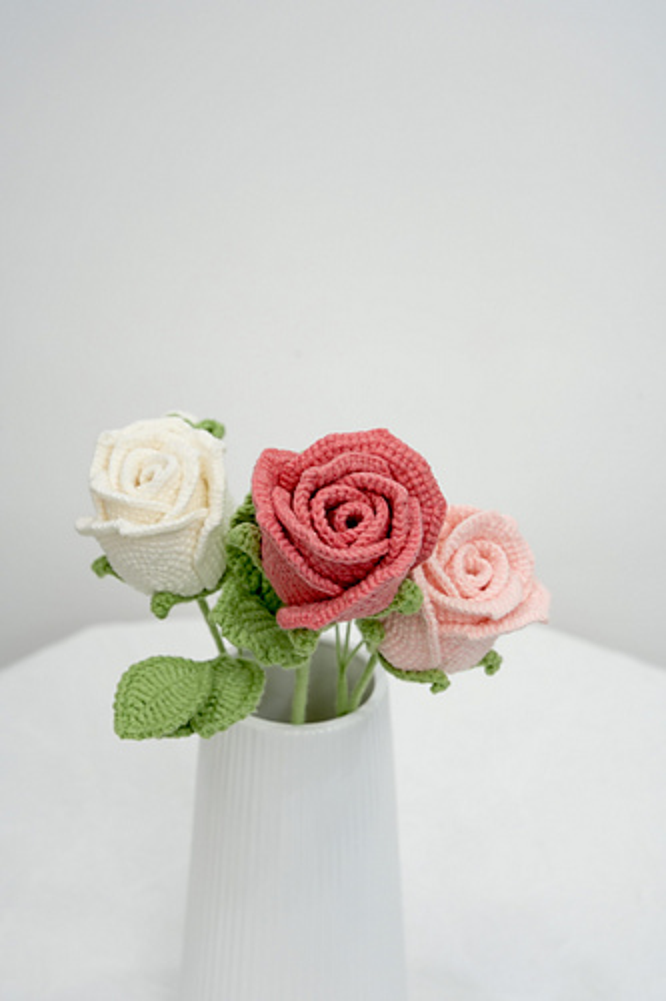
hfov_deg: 19.4
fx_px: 1944
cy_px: 500
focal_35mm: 70
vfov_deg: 28.9
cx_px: 333
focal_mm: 70
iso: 640
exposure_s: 1/15
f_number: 10
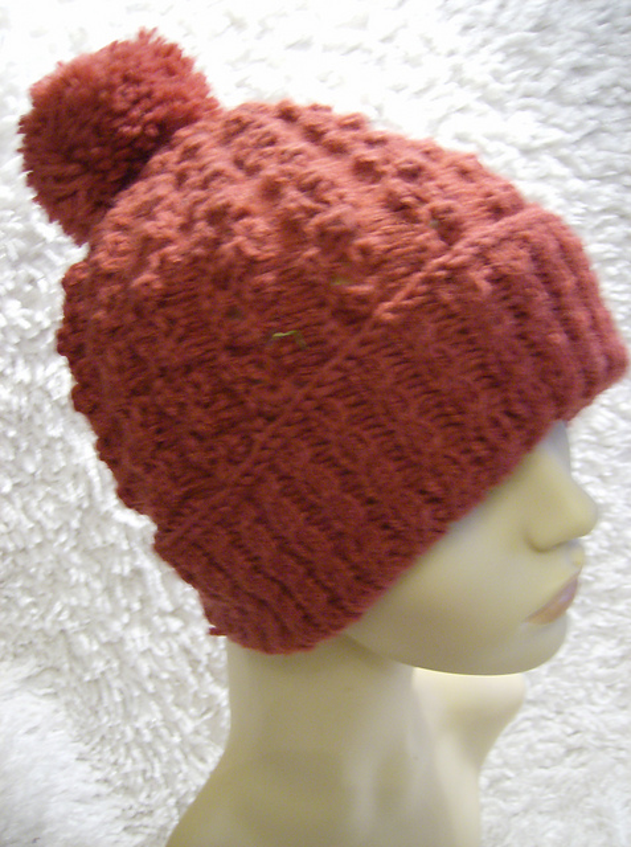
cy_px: 424
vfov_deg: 51.5
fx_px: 878
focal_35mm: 36
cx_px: 316
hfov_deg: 39.5
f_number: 2.8
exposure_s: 1/7.82
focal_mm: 6
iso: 200
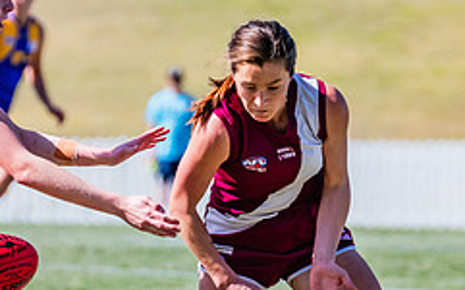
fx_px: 12430
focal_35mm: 982
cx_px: 149
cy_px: 300
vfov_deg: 1.3
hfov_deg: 2.1
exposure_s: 1/1600
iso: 800
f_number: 8
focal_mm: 360
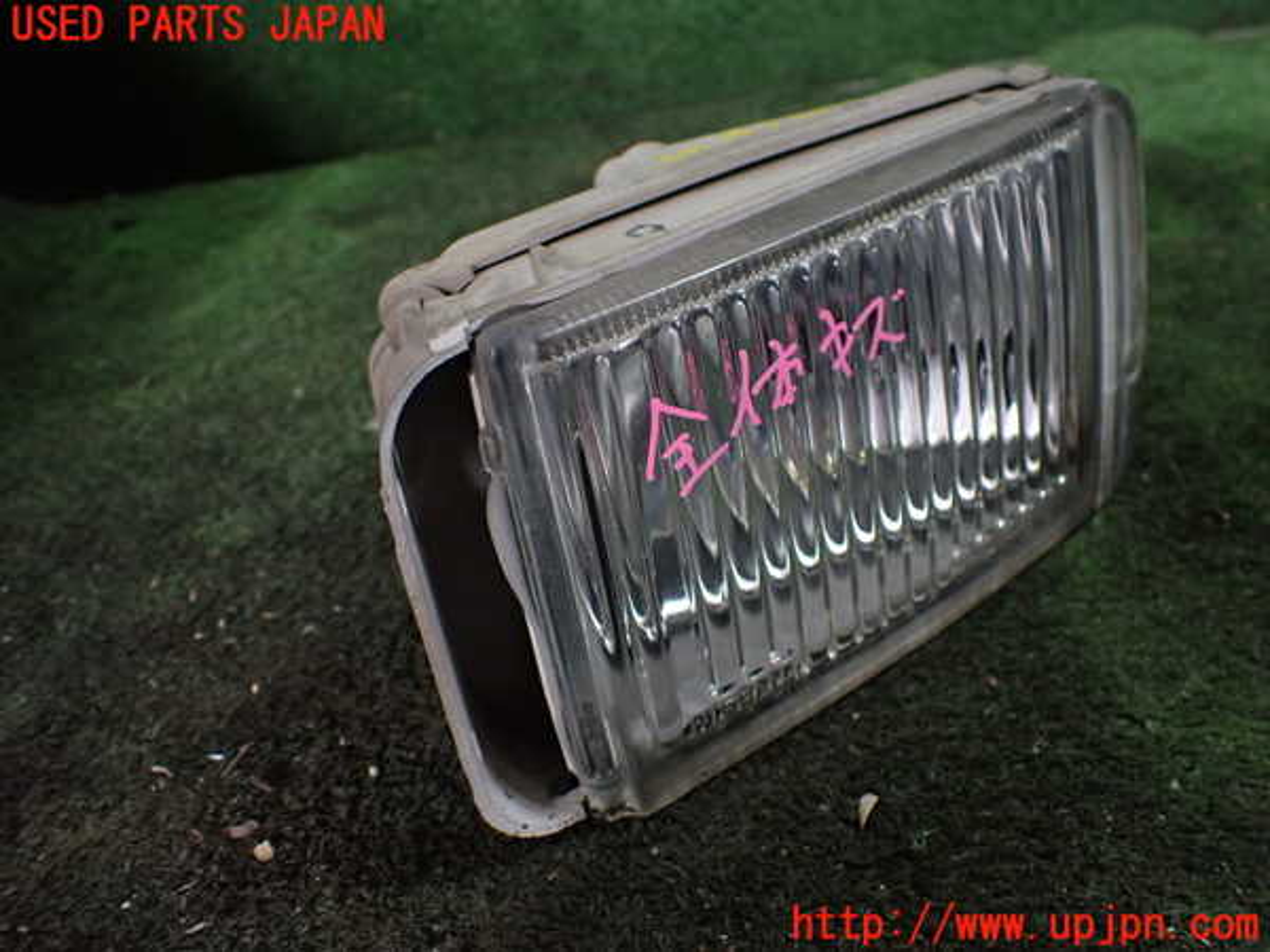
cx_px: 635
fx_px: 1101
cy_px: 476
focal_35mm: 30
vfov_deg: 46.8
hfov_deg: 60.0
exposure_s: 1/125
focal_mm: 5.4
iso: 400
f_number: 2.3
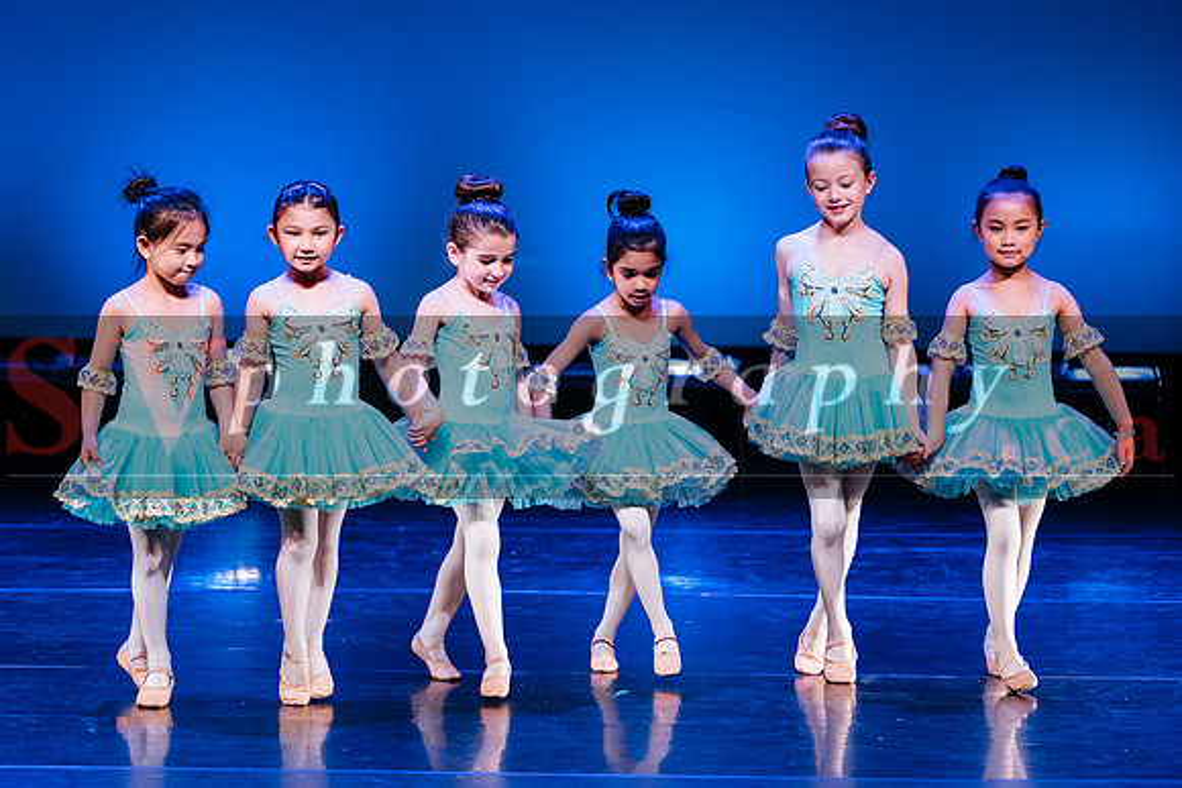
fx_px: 6486
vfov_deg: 7.0
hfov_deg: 10.4
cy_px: 325
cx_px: 590
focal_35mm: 197
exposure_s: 1/500
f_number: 2.8
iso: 1250
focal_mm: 165
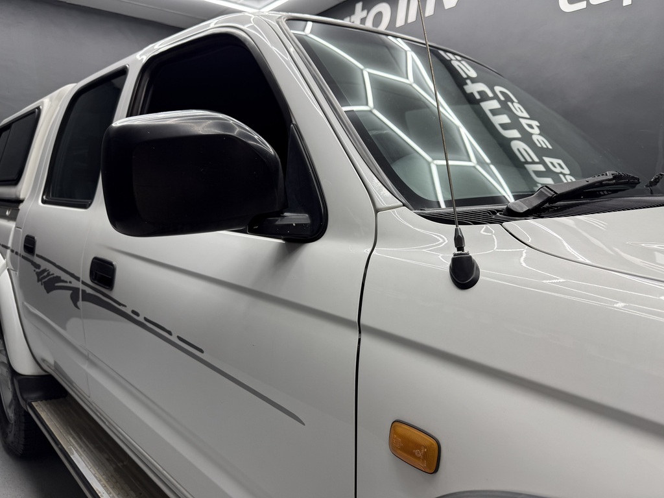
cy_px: 249
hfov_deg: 71.6
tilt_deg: -5.3
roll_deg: +1.1
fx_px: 460
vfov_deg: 56.8
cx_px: 332
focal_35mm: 24
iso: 64
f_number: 1.78
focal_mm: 6.76
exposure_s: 1/100
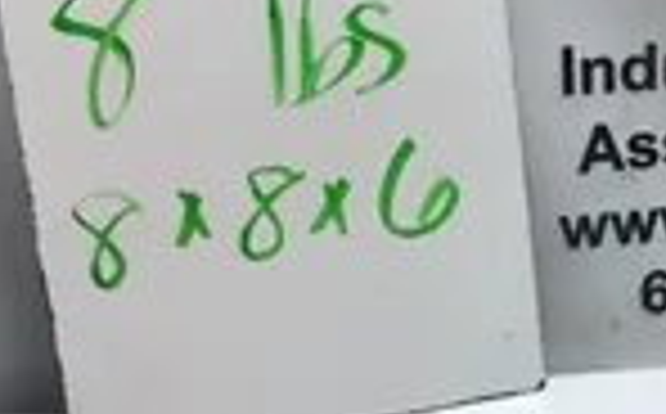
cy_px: 297
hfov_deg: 22.1
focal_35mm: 89
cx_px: 734
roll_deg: -0.4
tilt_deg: -24.5
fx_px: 1613
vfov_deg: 14.6
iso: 25
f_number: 2.4
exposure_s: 1/138
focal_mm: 3.3
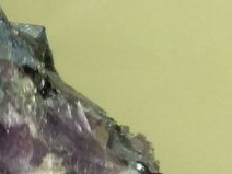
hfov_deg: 8.1
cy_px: 151
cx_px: -537
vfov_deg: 7.6
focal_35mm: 196
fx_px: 1314
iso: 189
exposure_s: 1/33.3
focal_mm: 3.54
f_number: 2
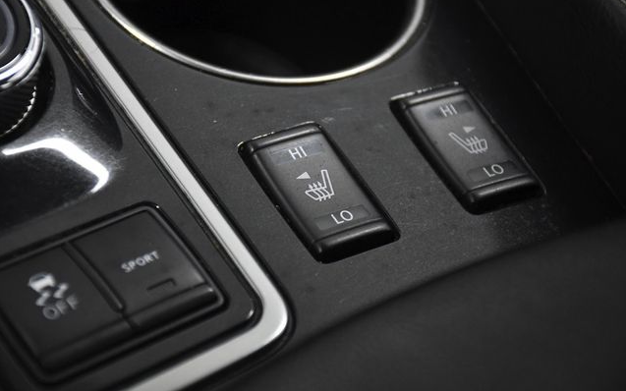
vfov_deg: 10.1
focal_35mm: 130
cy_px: 185
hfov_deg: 16.1
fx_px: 2218
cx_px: 313
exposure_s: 1/250
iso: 2500
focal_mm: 85
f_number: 5.3
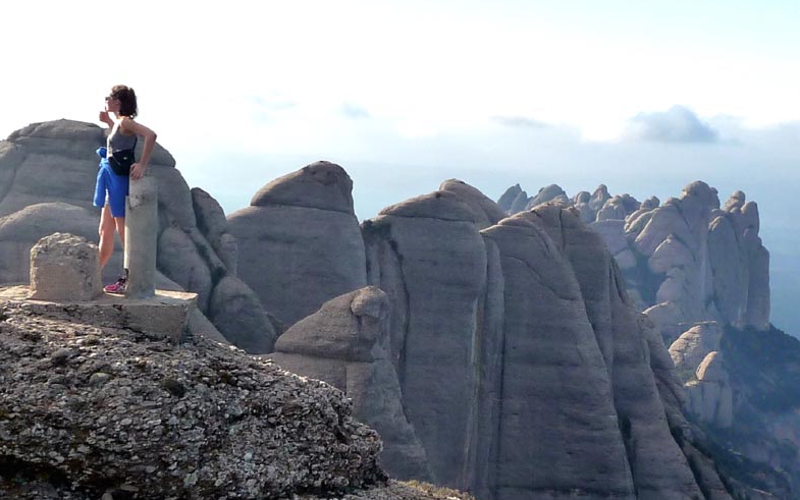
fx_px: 1178
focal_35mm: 54
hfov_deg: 37.5
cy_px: 263
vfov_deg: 24.0
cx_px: 407
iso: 160
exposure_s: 1/250
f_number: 8
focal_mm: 5
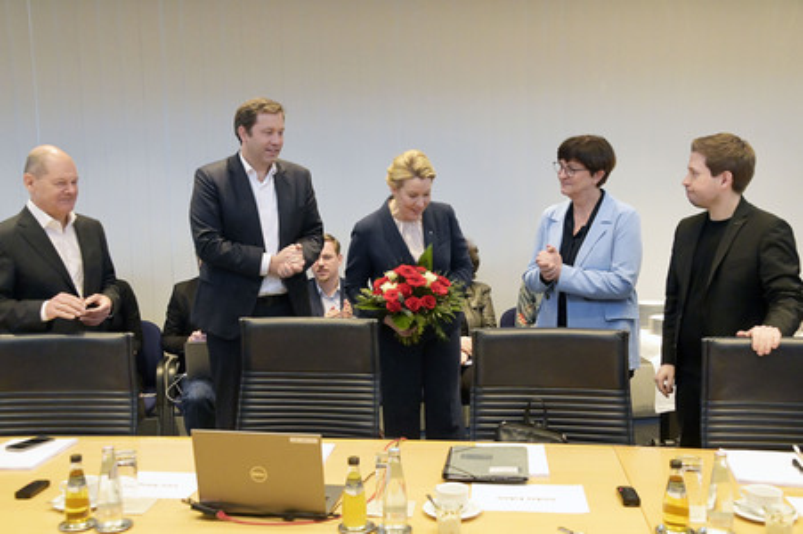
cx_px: 402
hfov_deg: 50.7
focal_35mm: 38
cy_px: 267
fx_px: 847
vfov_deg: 35.0
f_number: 5.6
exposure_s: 1/320
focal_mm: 38
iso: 10000
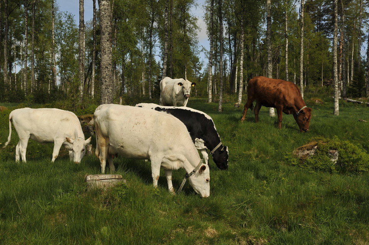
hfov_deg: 41.2
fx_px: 491
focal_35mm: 48
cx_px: 184
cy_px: 122
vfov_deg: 28.0
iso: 250
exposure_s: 1/400
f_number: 10
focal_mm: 32
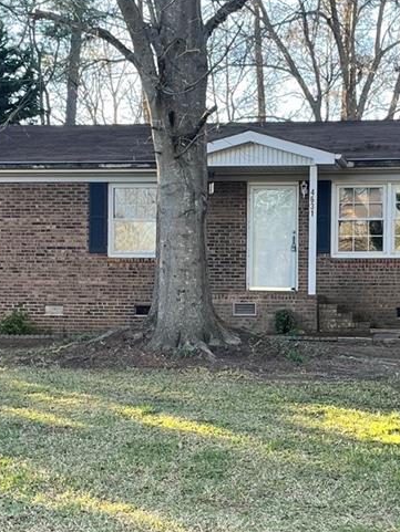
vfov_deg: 23.4
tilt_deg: -1.4
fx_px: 1278
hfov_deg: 17.8
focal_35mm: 83
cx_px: 249
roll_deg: +0.5
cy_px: 356
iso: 40
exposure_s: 1/121
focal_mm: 4.2
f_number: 1.6
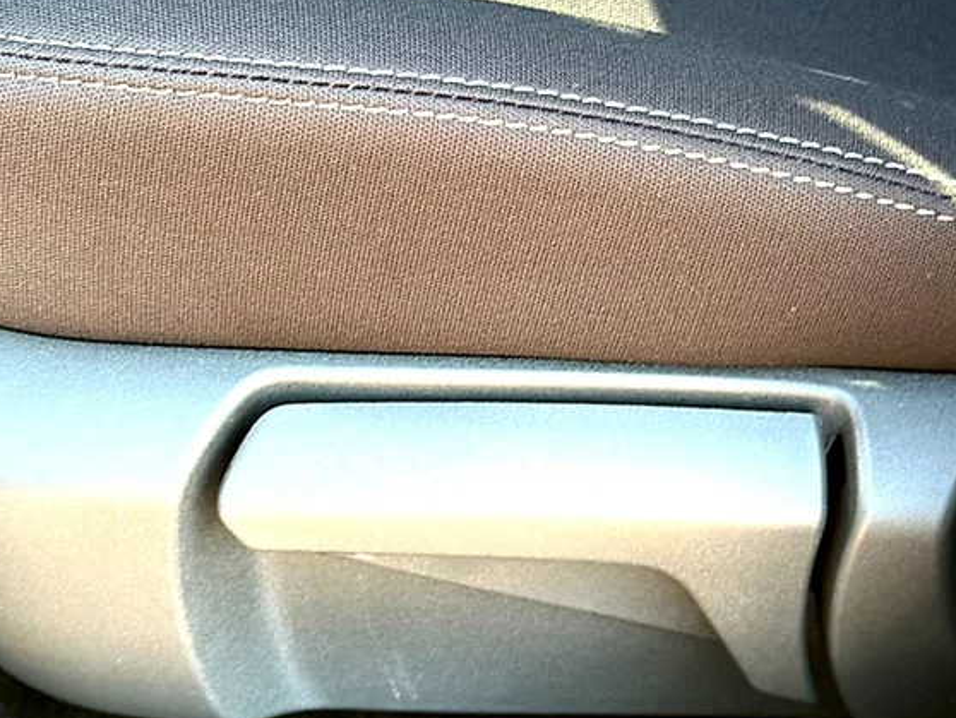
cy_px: 412
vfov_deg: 19.9
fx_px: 2045
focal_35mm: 74
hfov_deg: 26.3
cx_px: 435
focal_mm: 6.86
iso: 64
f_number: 1.78
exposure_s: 1/113
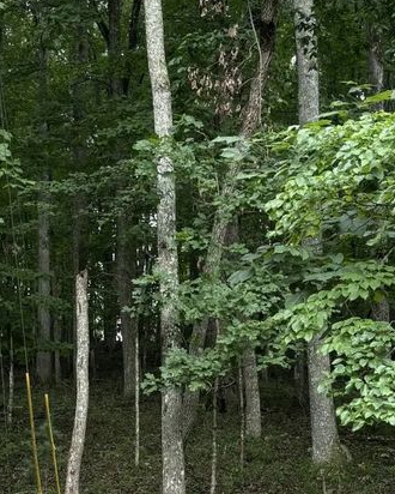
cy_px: 419
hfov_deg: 18.2
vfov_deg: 22.3
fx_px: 1227
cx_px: 98
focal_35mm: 84
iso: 40
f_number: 1.6
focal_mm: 5.96
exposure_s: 1/128
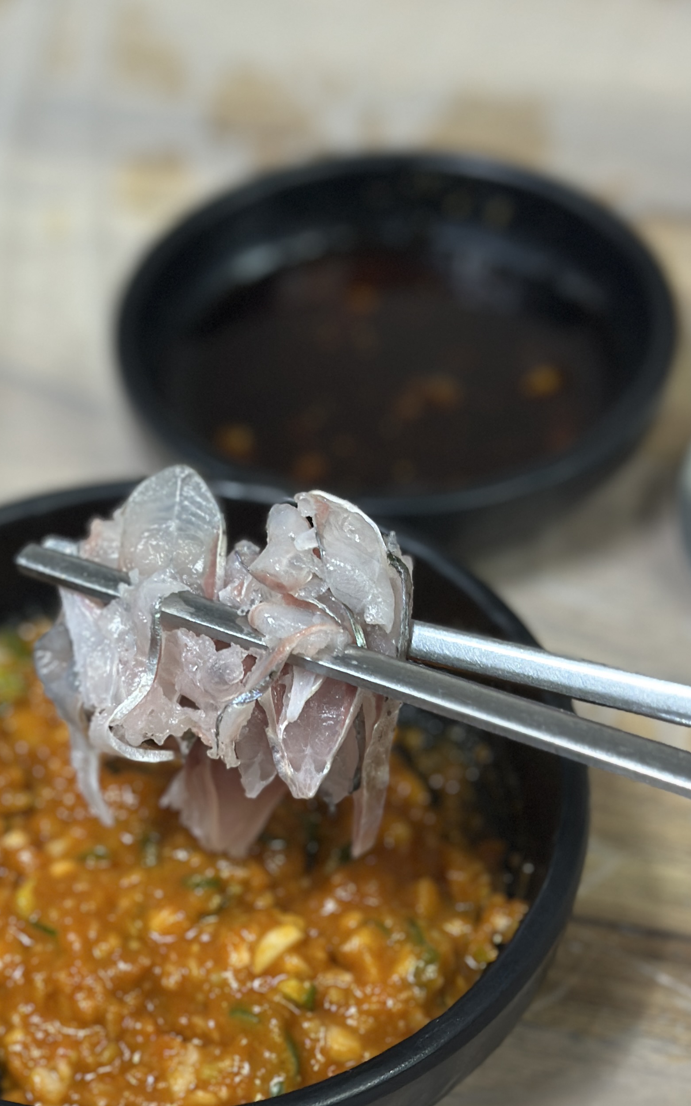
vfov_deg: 25.2
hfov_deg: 15.8
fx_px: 2470
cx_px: 117
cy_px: 657
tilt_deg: -46.0
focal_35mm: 82
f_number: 1.78
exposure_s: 1/60
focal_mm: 6.86
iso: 125
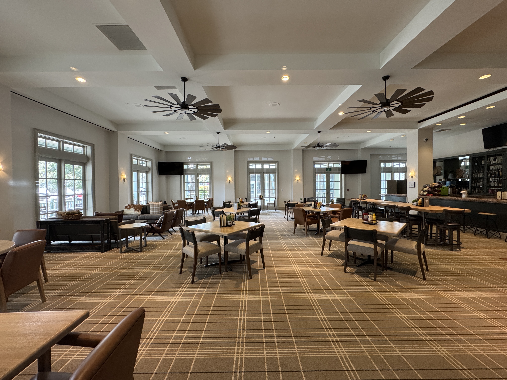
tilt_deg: -1.3
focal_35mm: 14
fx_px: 205
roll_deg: +0.4
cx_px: 254
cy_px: 190
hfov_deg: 102.1
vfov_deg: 85.7
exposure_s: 1/60
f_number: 2.2
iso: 250
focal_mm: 2.22
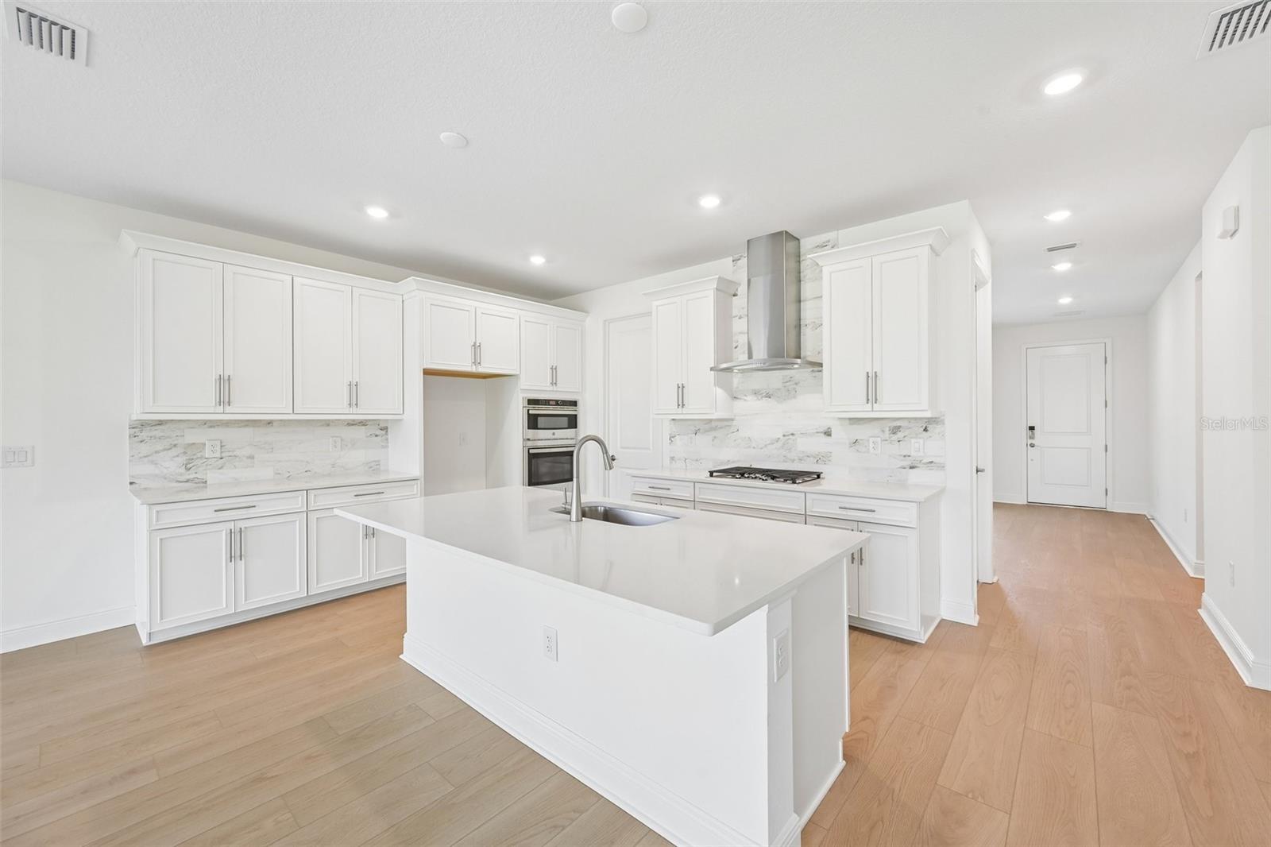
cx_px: 636
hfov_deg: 104.3
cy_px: 424
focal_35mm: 14
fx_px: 494
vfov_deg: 81.2
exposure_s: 1/40
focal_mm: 14
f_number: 8
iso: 400
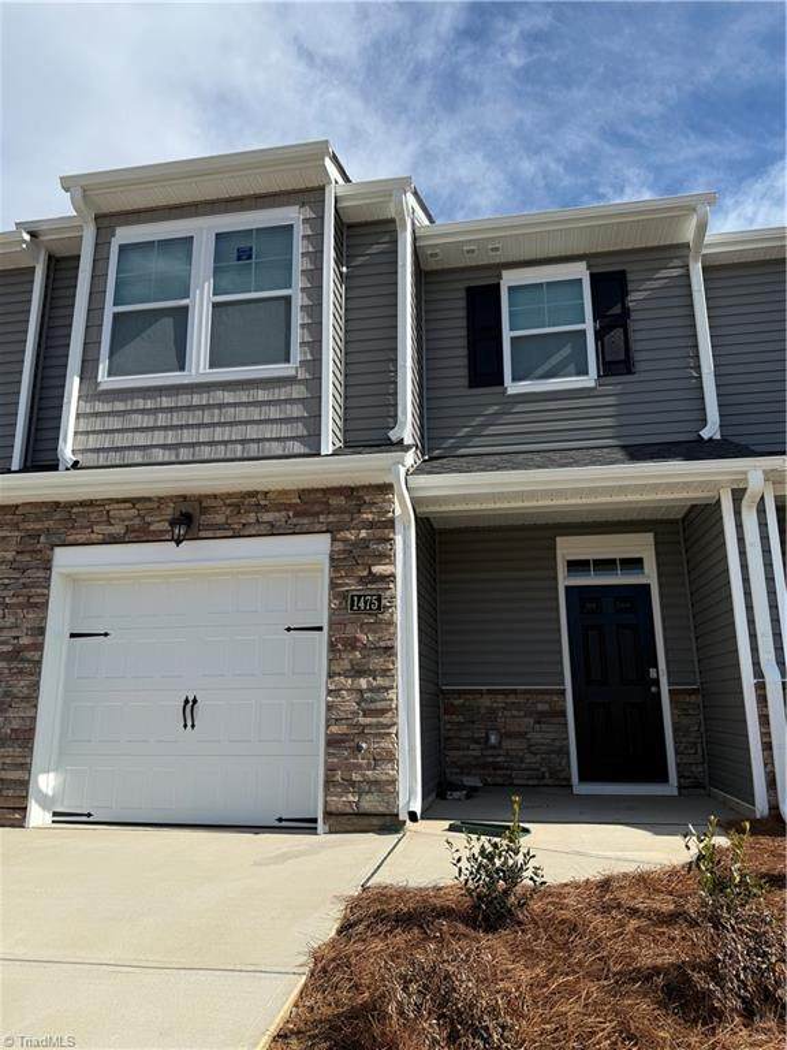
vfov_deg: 71.6
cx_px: 394
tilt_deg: +13.7
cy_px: 525
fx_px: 728
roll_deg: +0.3
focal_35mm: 24
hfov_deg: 56.8
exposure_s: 1/5714
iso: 80
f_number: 1.78
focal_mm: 6.76
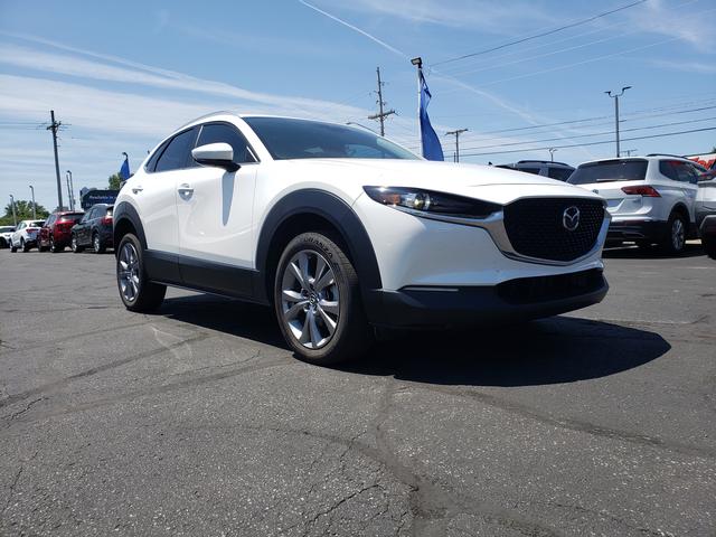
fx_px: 538
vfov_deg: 53.1
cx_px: 358
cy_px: 268
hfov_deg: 67.3
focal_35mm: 26
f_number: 2.4
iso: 50
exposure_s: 1/1399
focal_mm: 4.3
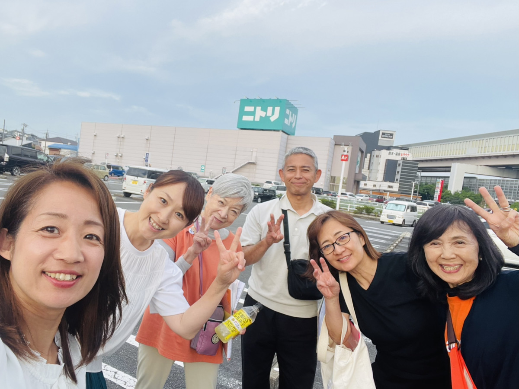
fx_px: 345
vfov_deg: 58.9
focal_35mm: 23
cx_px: 260
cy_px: 194
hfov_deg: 73.9
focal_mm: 2.71
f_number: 2.2
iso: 25
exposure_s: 1/311
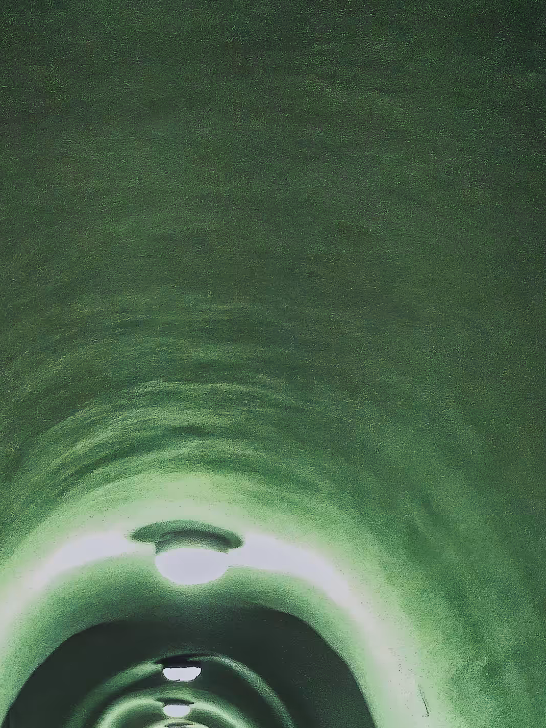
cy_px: 804
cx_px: 188
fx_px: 1640
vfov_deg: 23.5
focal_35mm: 78
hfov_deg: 18.9
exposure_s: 1/15
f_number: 2.4
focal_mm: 4.28
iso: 400
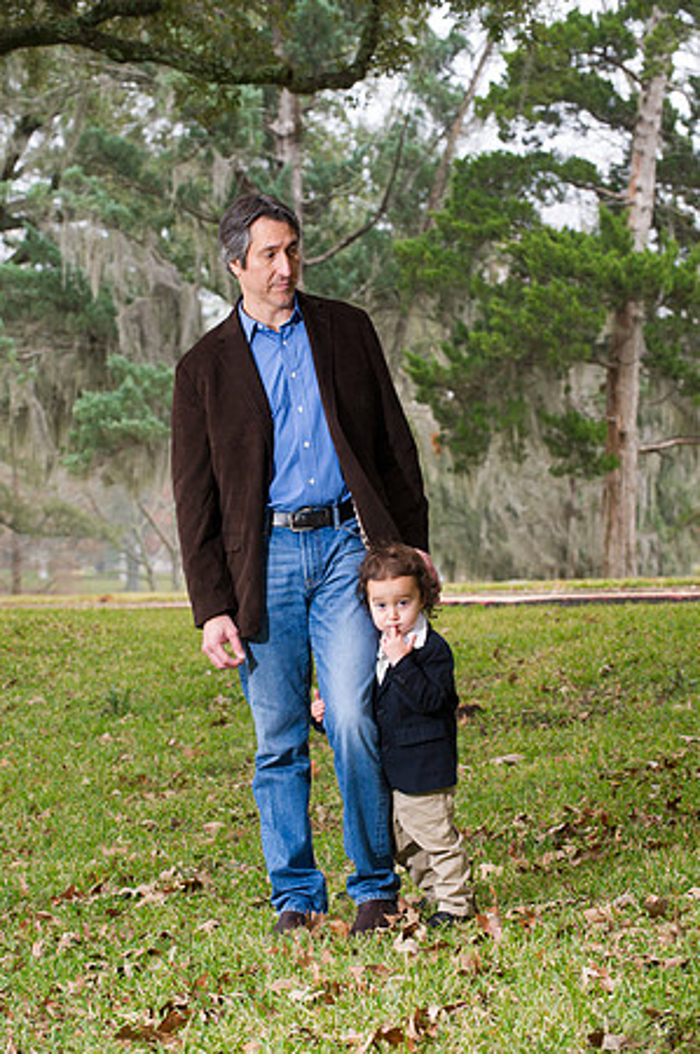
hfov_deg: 12.4
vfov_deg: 18.6
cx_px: 350
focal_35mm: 110
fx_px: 3216
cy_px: 527
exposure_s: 1/125
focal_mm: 110
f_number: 6.3
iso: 640
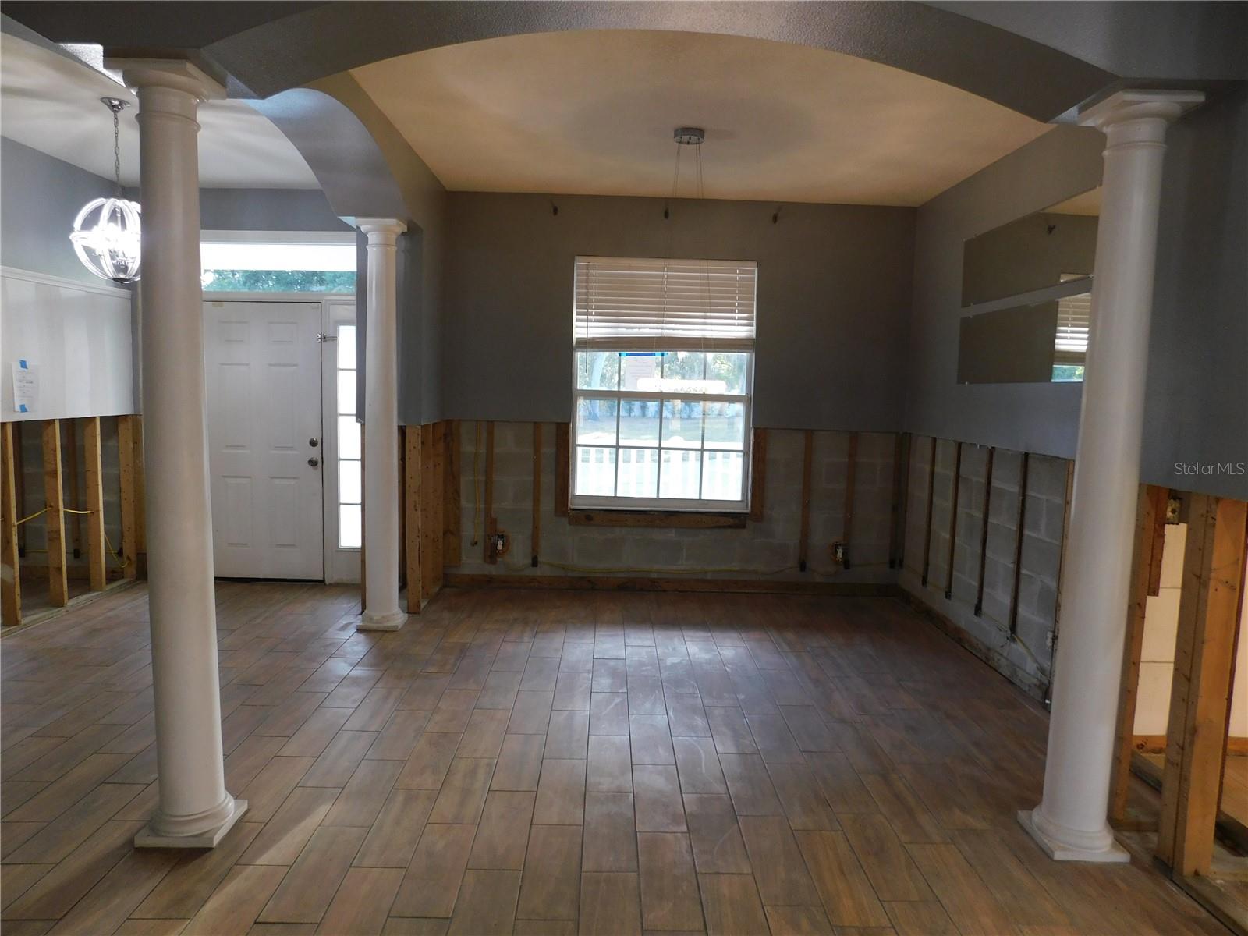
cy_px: 468
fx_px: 829
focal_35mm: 23
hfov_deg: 73.9
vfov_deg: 58.9
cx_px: 624
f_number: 3
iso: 140
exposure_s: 1/30
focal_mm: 4
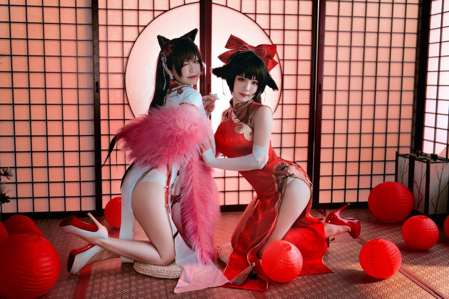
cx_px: 224
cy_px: 150
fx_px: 499
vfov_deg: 33.4
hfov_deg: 48.4
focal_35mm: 40
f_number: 2.8
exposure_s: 1/100
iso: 125
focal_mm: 40
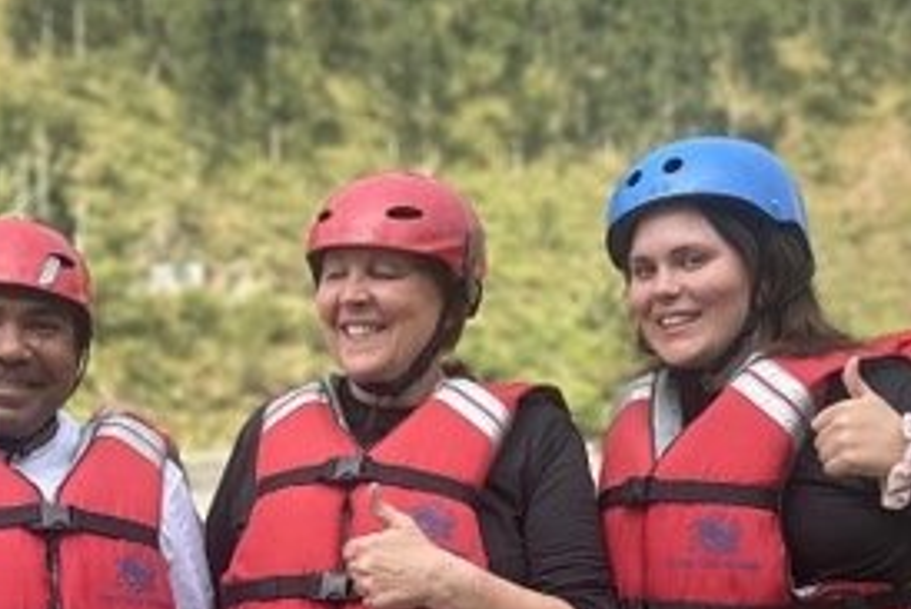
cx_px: 229
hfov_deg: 24.5
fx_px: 2076
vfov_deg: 16.6
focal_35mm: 82
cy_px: 414
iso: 80
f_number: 1.78
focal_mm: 6.86
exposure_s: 1/1562
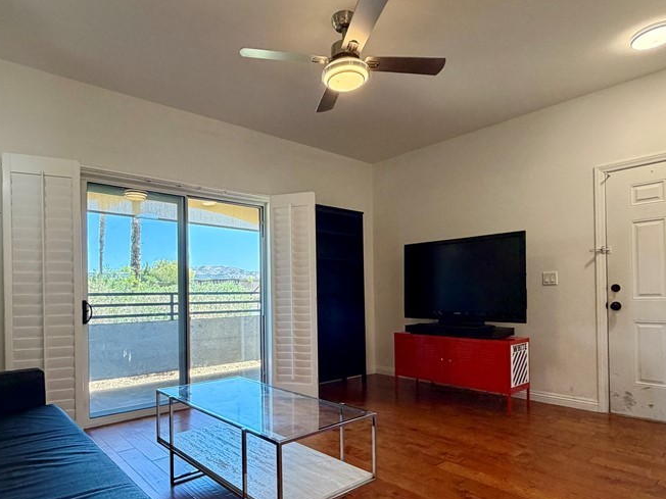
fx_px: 423
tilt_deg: +0.3
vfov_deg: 60.7
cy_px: 293
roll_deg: +0.5
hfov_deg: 76.2
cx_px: 298
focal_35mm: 22
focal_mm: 2.22
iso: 320
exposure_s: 1/120
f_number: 2.2
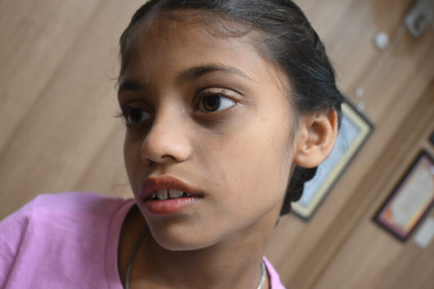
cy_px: 144
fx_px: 380
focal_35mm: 32
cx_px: 217
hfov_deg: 59.5
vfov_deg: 41.7
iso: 1400
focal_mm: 21
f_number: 4
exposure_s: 1/125
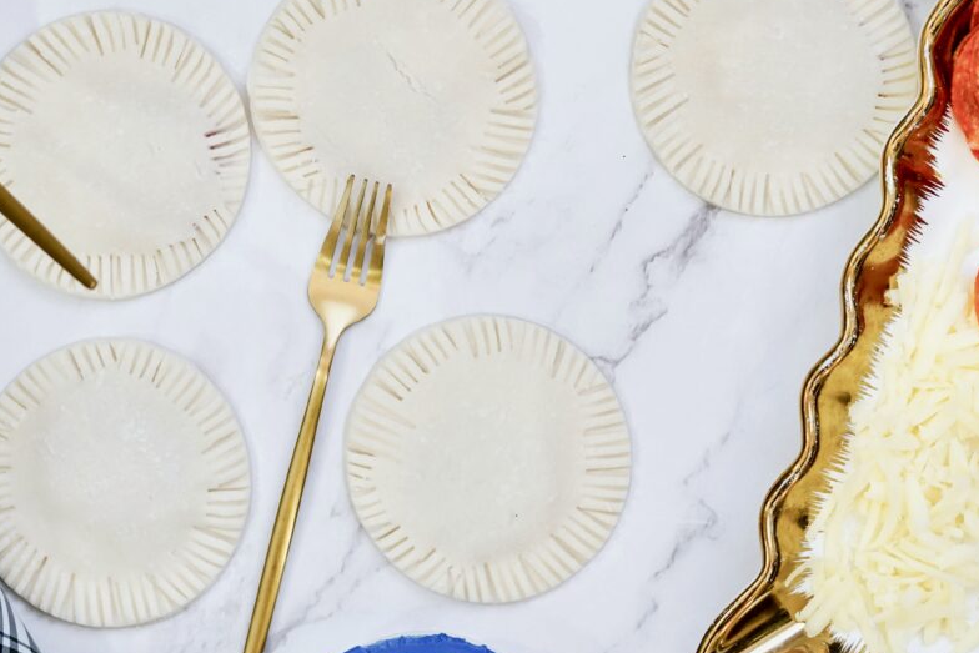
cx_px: 396
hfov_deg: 20.8
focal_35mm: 98
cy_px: 123
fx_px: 2665
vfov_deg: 13.9
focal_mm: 50
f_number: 4
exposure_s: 1/60
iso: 800
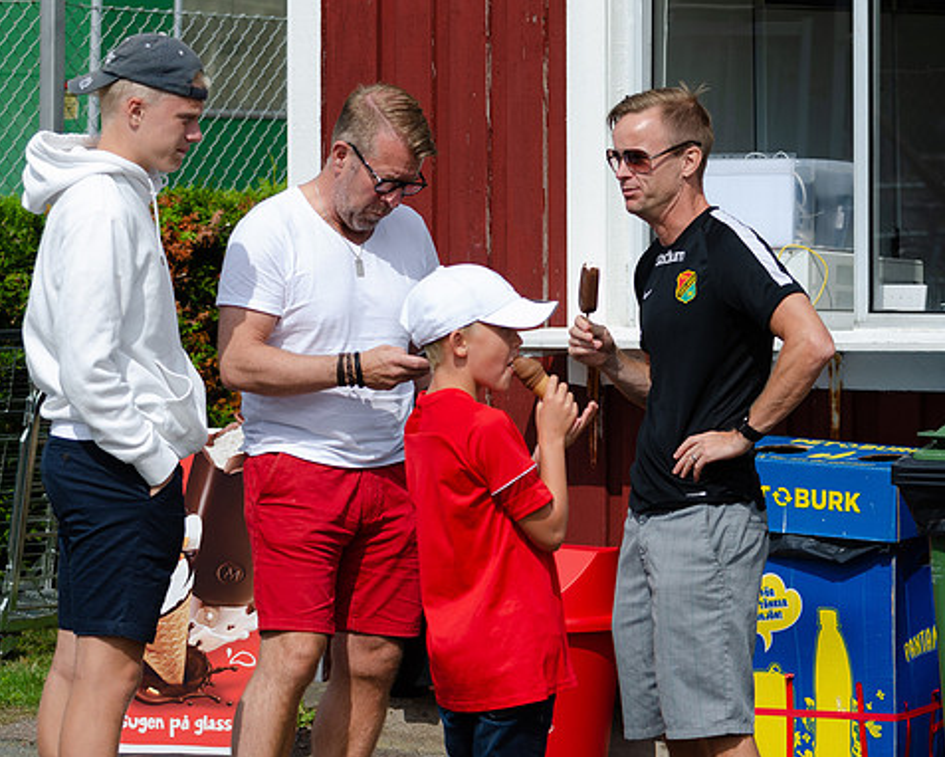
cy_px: 321
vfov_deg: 9.5
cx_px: 402
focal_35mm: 163
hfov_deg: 11.8
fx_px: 4561
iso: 100
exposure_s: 1/800
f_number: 4.5
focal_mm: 78
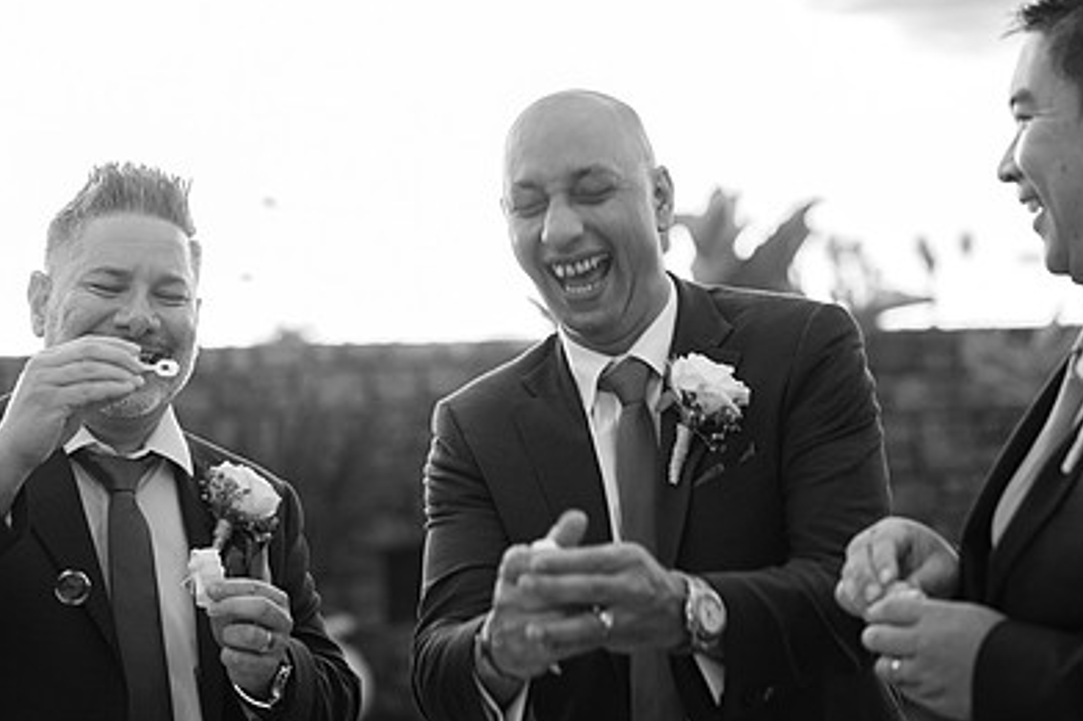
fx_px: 2225
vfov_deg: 18.4
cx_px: 575
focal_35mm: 74
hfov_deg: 27.3
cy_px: 360
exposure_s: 1/125
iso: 400
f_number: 1.8
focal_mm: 50
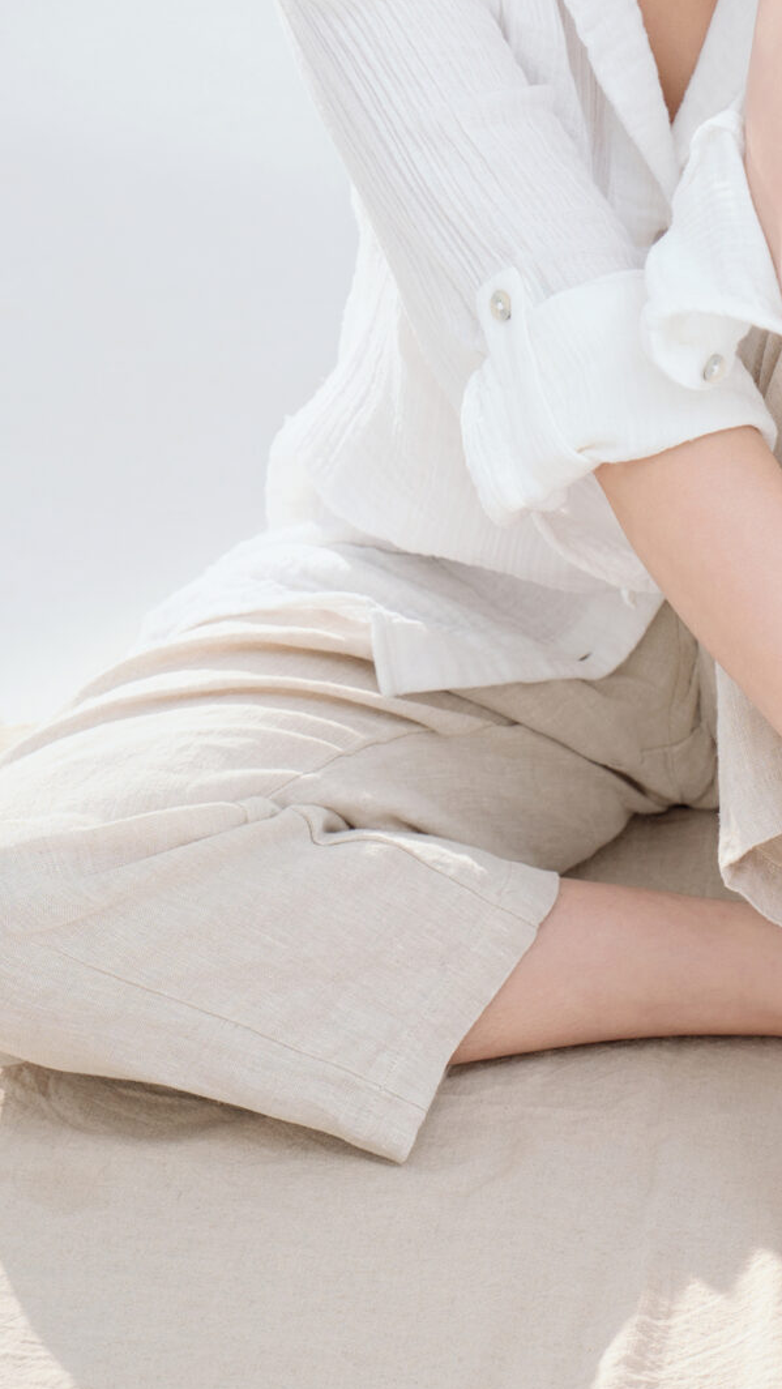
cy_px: 215
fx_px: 4642
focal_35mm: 126
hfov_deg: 9.6
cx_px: 811
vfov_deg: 16.8
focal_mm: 50
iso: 400
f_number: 4
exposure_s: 1/125
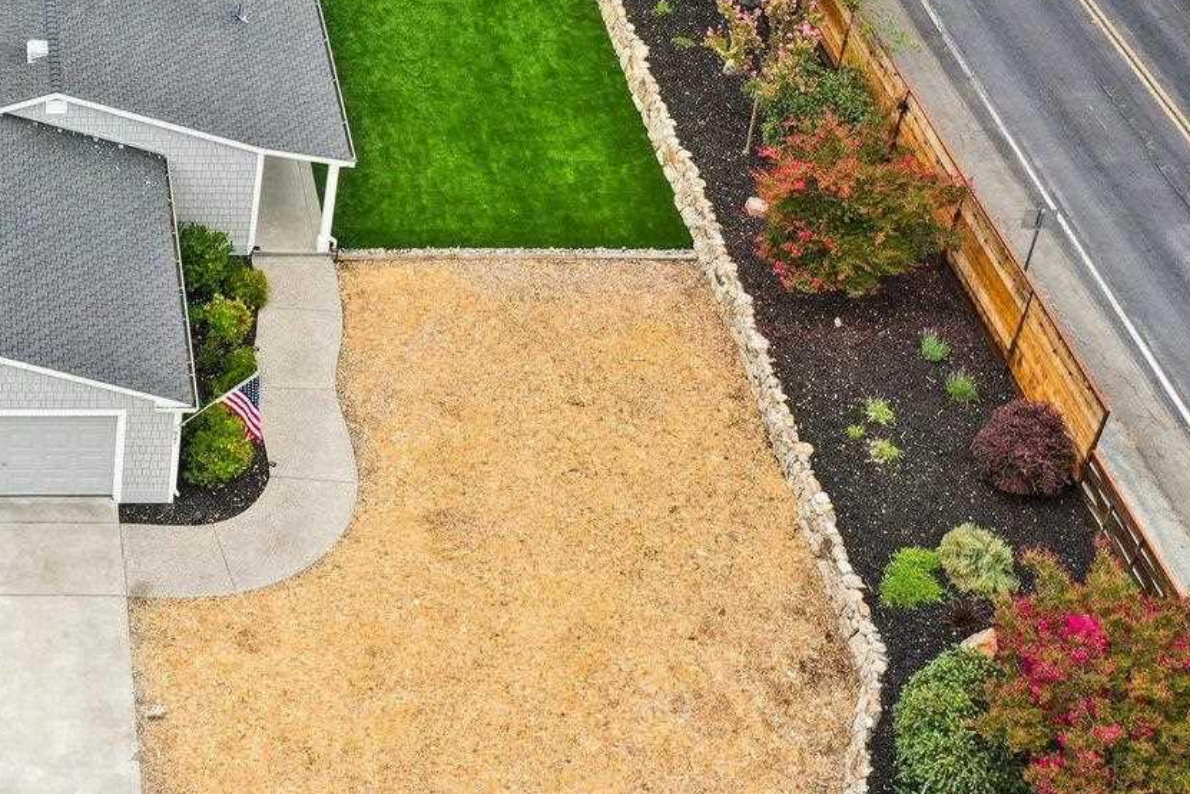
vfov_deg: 19.4
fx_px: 2281
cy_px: 87
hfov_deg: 27.4
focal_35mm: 69
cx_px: -30
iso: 100
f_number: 5
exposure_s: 1/160
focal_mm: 10.26
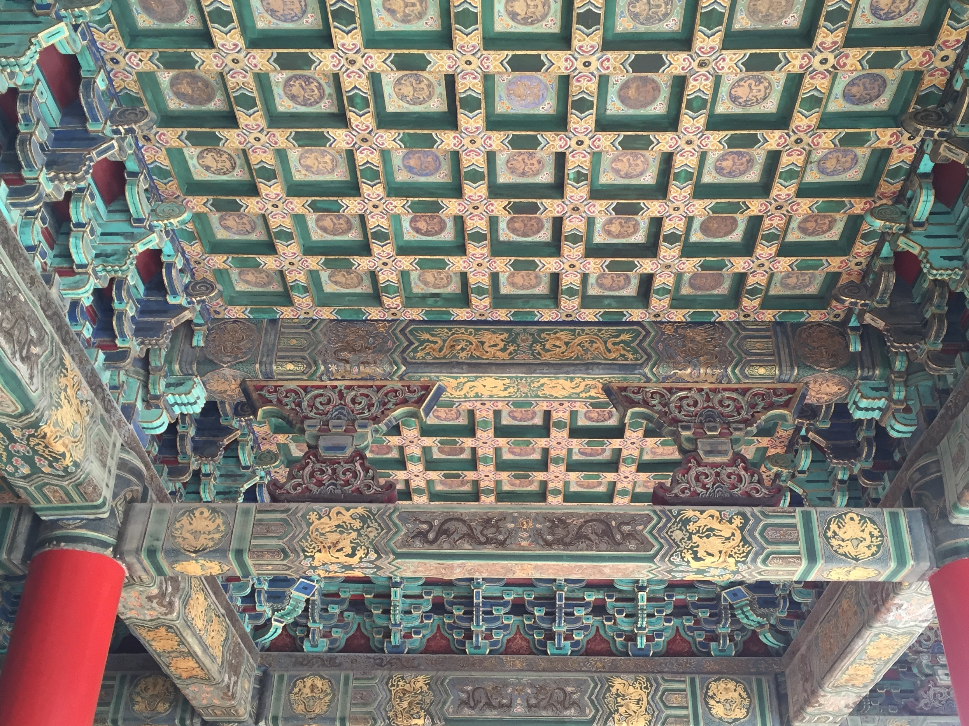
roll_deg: -0.7
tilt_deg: +33.6
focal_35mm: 38
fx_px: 1064
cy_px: 400
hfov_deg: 49.0
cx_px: 498
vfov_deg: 37.7
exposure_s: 1/33
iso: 80
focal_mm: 4.15
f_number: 2.2
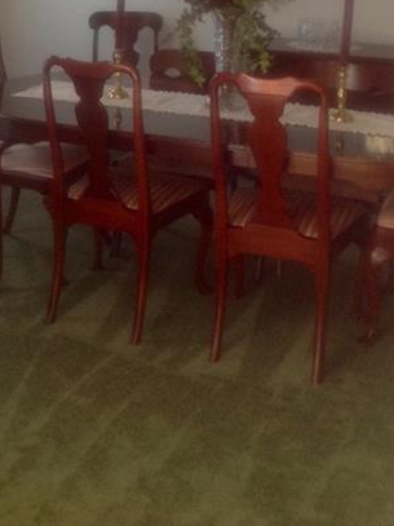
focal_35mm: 66
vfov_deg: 28.2
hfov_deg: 22.1
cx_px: 126
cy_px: 45
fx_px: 1002
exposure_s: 1/15
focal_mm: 4.28
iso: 125
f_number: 2.4
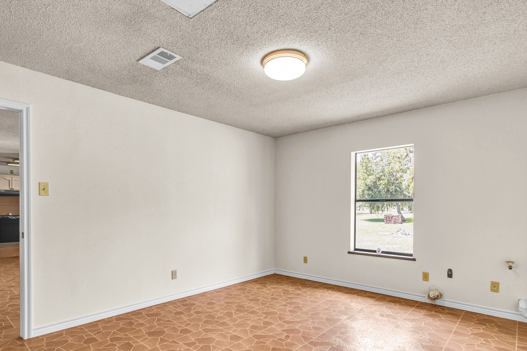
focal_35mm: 19
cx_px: 253
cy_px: 210
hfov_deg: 86.9
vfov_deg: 64.0
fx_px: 278
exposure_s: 1/30
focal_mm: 10
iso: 100
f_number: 7.1
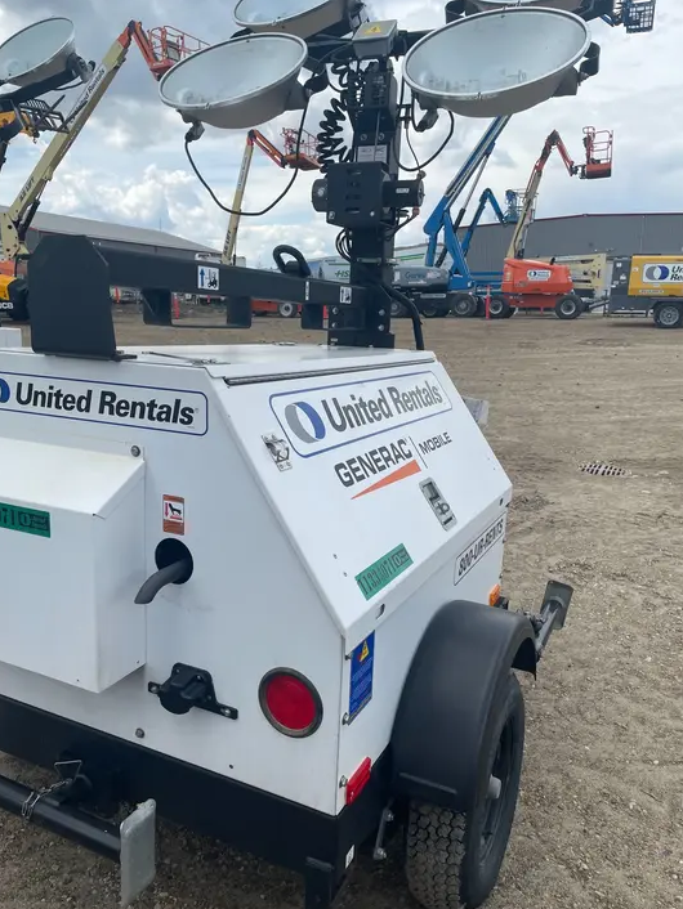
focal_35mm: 27
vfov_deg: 65.3
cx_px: 332
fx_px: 710
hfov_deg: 51.4
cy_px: 468
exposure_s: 1/3861
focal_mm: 4.2
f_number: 1.6
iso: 32
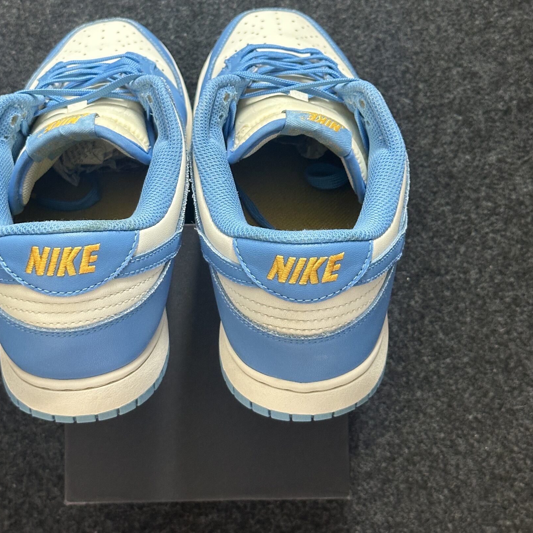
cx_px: 218
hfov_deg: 25.7
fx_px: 1167
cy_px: 214
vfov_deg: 25.7
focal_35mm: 67
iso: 320
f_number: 1.78
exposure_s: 1/33
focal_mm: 6.86
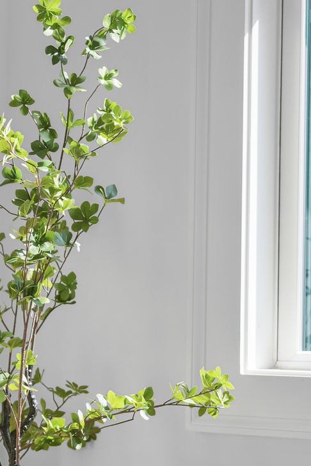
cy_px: 298
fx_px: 2047
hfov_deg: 8.5
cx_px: -113
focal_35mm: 158
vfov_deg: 13.0
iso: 400
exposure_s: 1/800
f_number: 2.5
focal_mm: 50
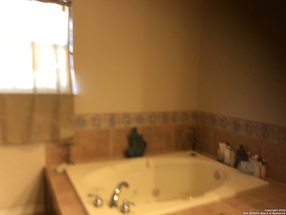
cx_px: 143
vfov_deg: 49.7
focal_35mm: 28
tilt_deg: -5.3
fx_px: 231
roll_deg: -1.0
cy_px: 108
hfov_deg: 63.4
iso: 100
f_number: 1.8
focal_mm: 3.99
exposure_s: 1/6
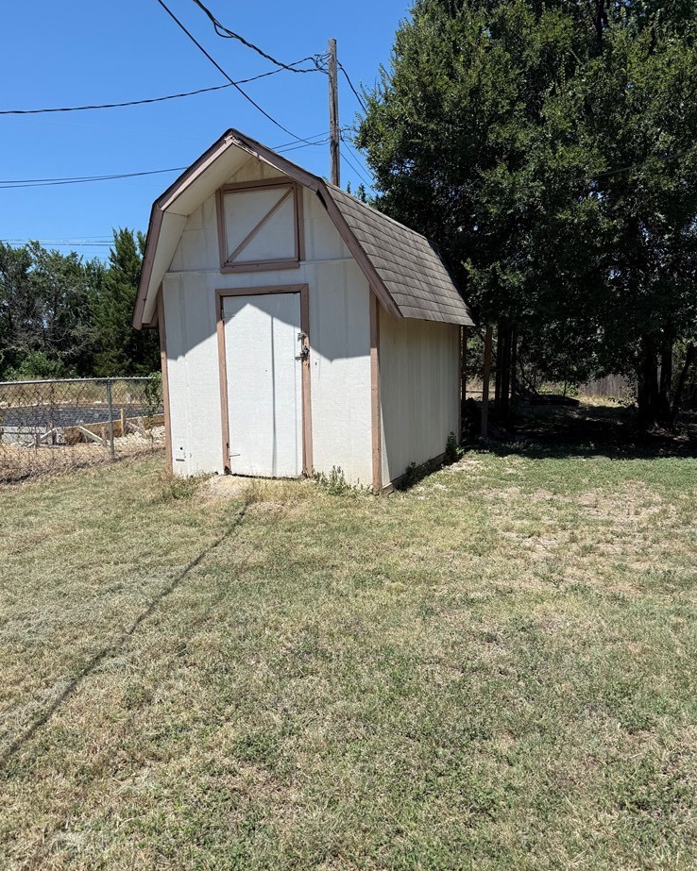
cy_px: 451
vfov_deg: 66.0
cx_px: 342
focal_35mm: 26
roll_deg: -2.0
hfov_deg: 54.9
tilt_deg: -8.4
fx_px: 671
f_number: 1.78
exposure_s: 1/4405
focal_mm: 6.76
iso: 80
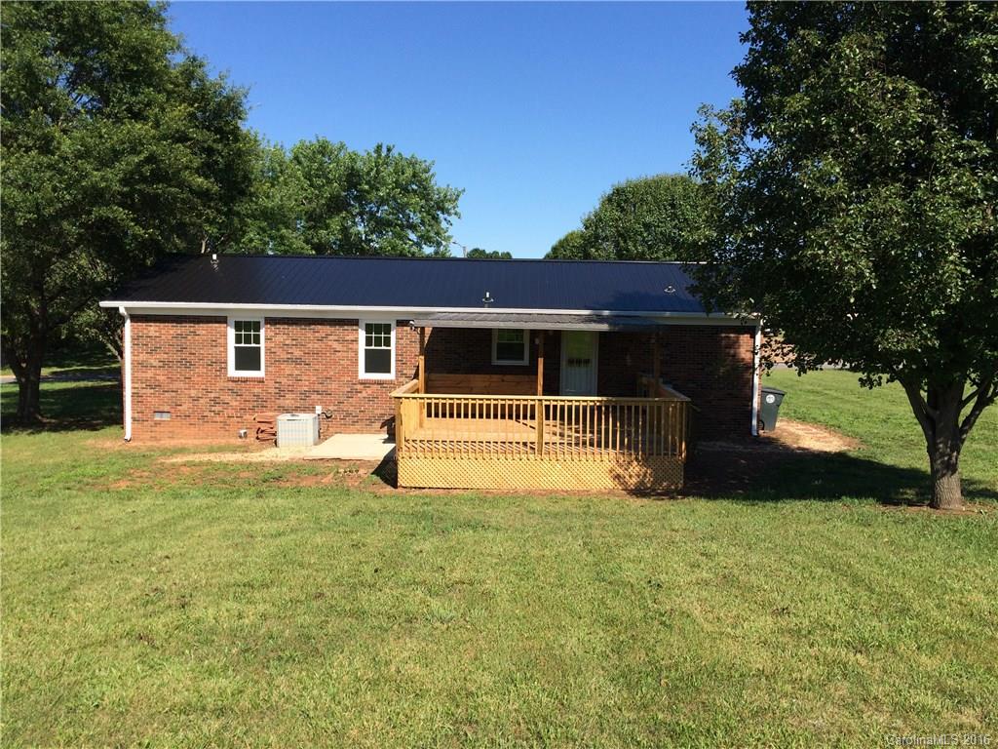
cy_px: 374
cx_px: 499
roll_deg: -0.3
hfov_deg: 61.7
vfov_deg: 48.2
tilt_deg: -7.1
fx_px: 836
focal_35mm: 29
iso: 32
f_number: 2.2
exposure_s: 1/1786
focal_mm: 4.15
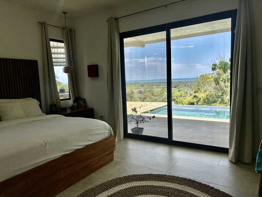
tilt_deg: -5.6
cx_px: 131
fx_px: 197
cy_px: 98
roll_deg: +1.7
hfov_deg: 67.3
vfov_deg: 53.1
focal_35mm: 26
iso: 50
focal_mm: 5.7
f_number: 1.5
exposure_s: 1/2404
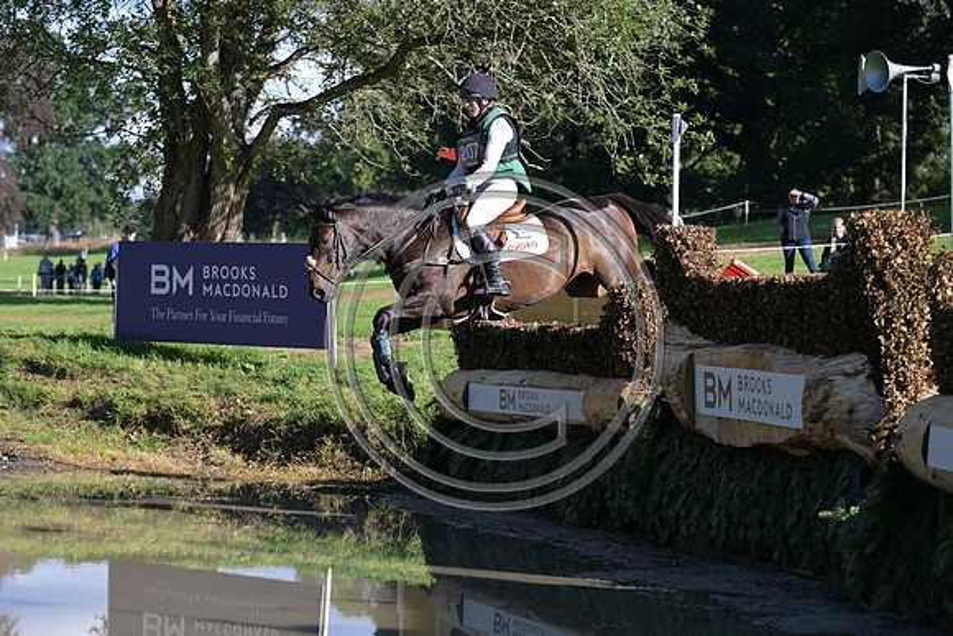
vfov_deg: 11.0
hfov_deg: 16.4
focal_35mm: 125
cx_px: 476
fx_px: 3310
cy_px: 318
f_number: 5
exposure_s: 1/1250
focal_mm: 125
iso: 400
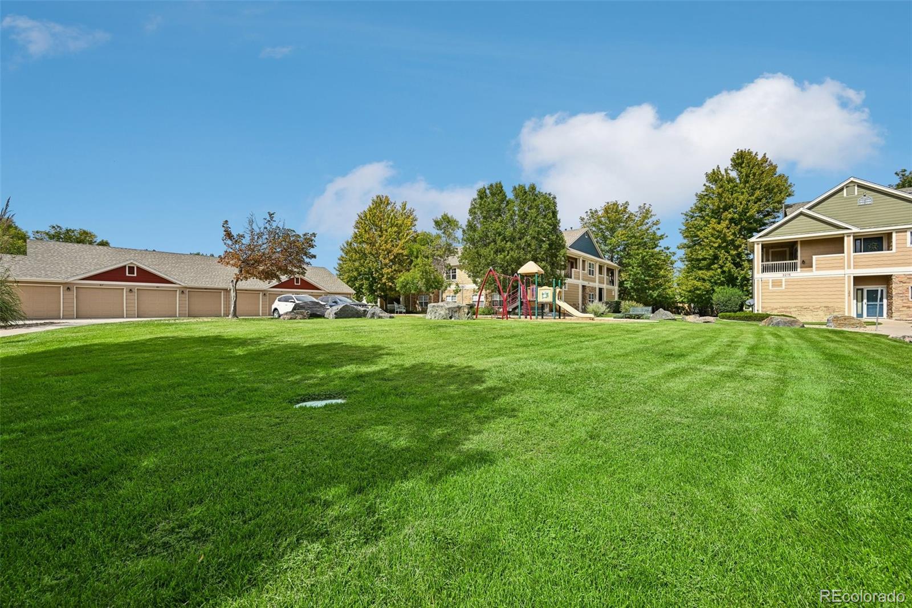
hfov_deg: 104.3
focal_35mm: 14
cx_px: 456
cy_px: 304
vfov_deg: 81.2
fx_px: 355
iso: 64
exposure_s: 1/160
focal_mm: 14
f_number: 8
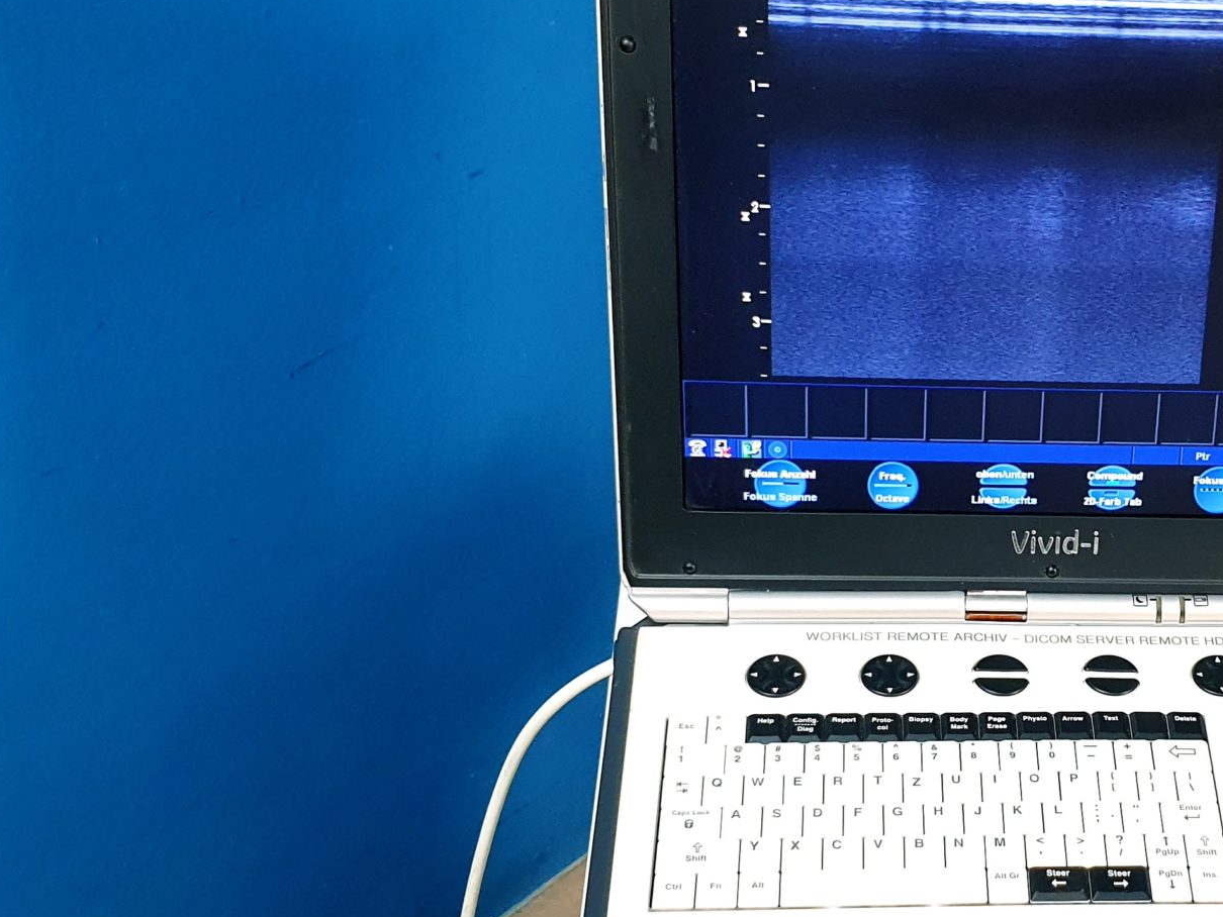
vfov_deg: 26.4
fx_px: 1944
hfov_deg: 33.6
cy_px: 616
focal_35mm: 55
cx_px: 1022
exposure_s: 1/50
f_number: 2.4
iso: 160
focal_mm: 4.3
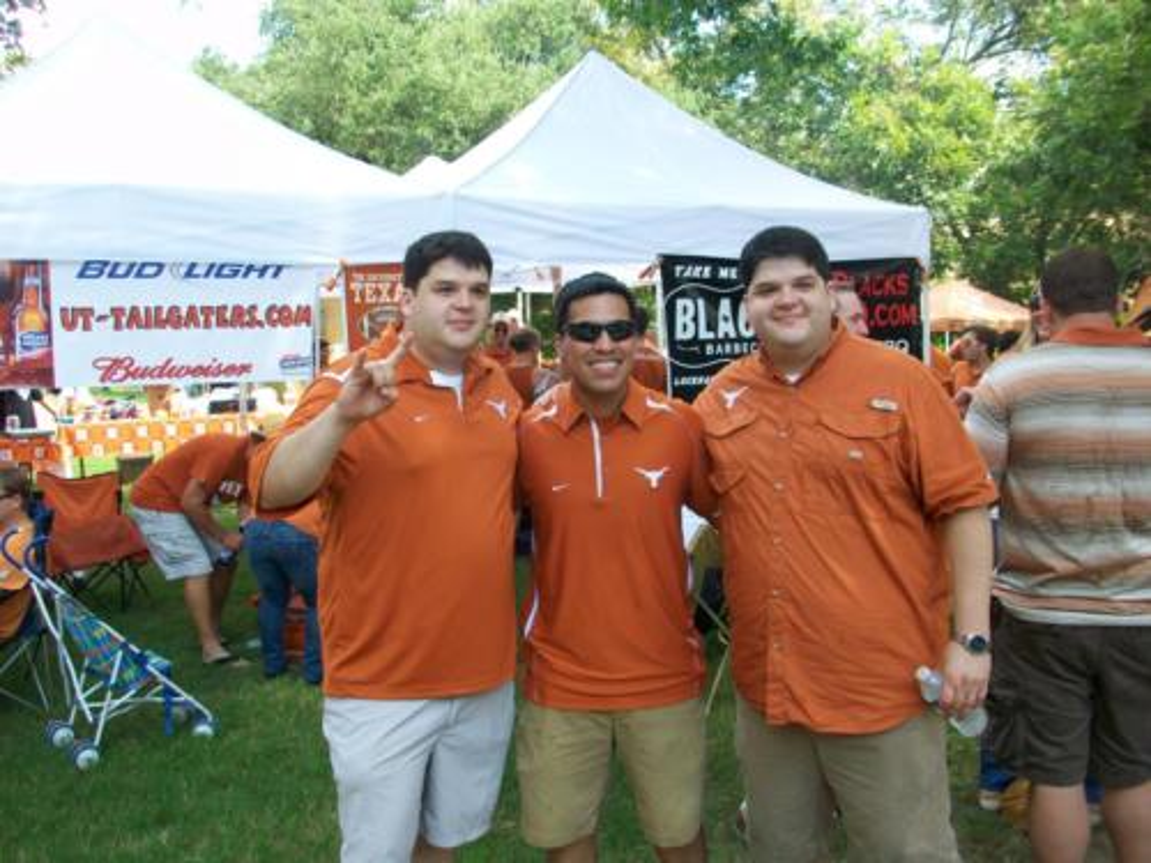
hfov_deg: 56.8
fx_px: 1064
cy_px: 432
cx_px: 576
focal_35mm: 32
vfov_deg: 44.2
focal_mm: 5.7
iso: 64
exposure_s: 1/80
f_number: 2.8
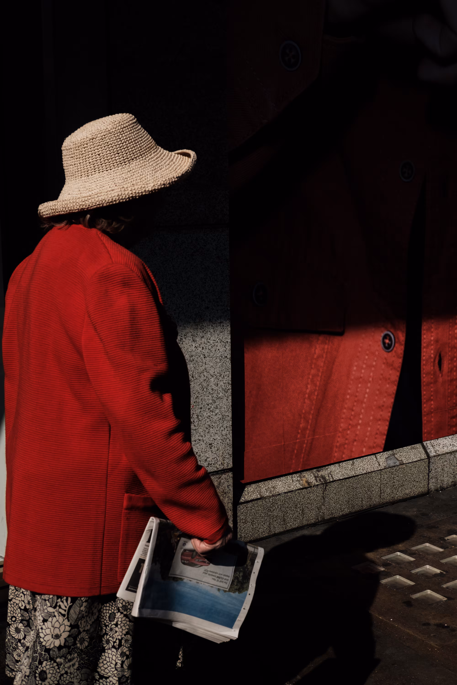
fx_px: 1009
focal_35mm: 53
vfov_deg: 37.5
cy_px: 342
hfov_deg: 25.5
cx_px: 228
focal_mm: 35
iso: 400
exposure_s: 1/1600
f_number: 8
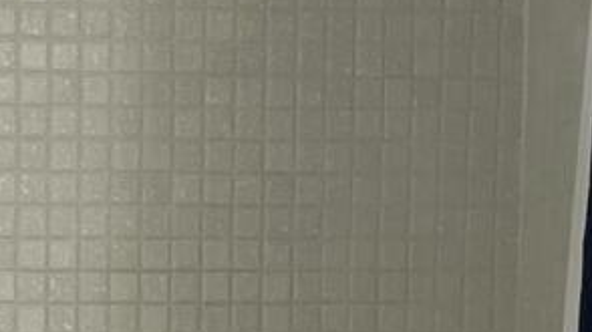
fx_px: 3028
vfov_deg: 5.8
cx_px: -248
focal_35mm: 193
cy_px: 1050
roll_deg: +0.8
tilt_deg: -8.6
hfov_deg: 10.8
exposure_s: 1/120
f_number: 1.6
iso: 64
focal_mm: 4.2
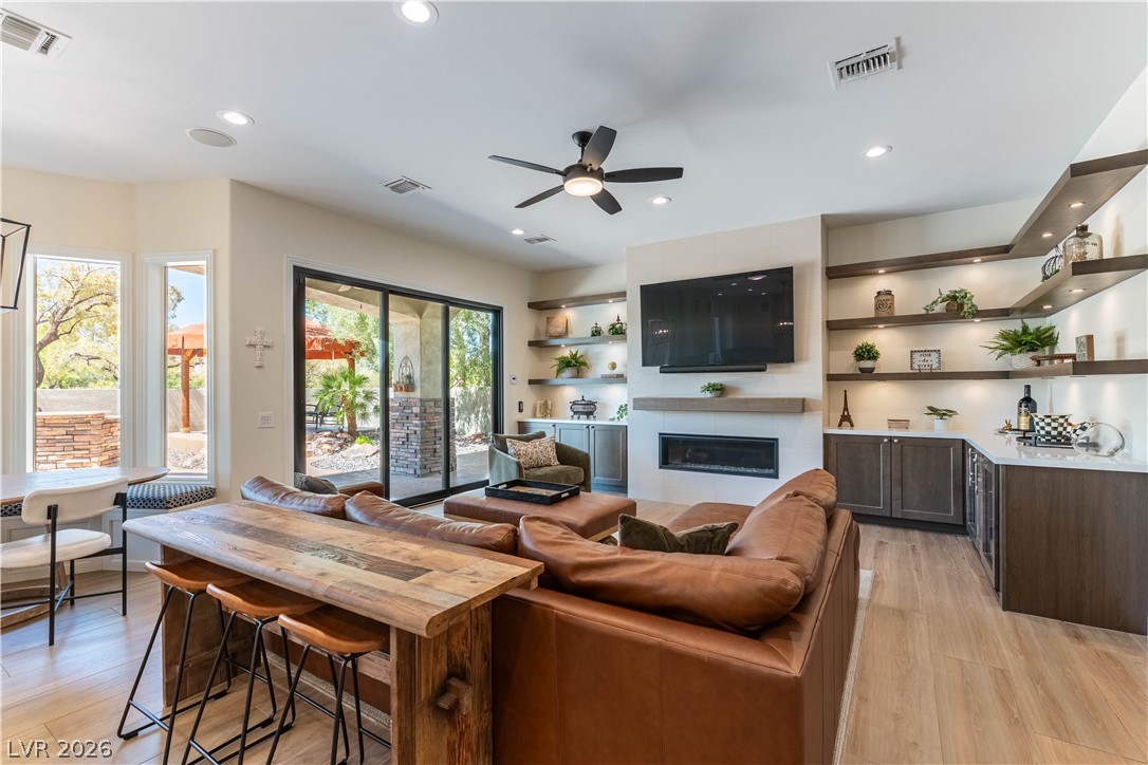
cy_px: 382
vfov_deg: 77.3
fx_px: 478
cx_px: 574
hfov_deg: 100.4
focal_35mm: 15
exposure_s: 1/640
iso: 400
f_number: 8
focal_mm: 15
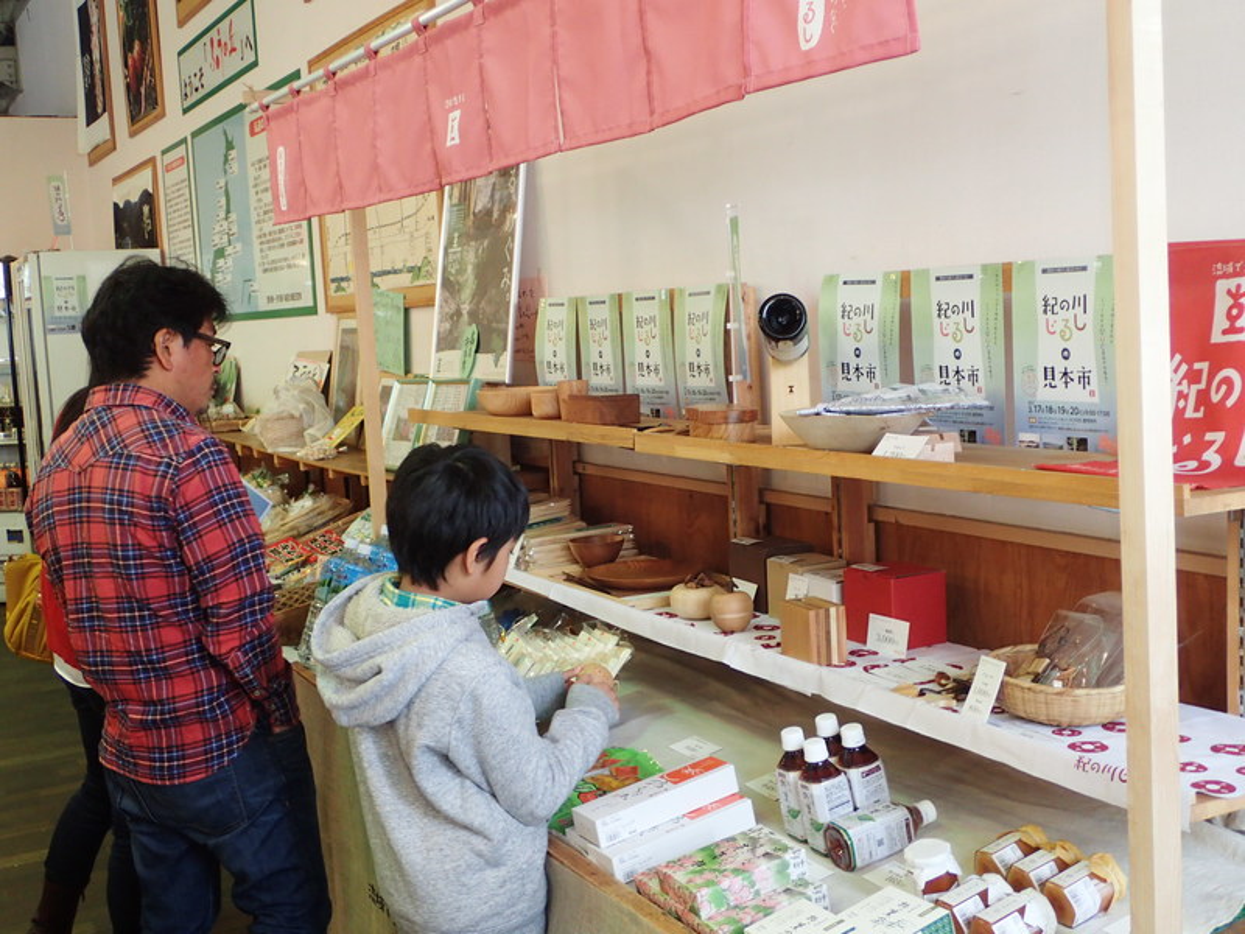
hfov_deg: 46.8
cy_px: 467
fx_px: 1439
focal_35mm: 40
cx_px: 622
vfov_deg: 36.0
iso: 200
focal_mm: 7.34
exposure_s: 1/40
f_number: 2.8
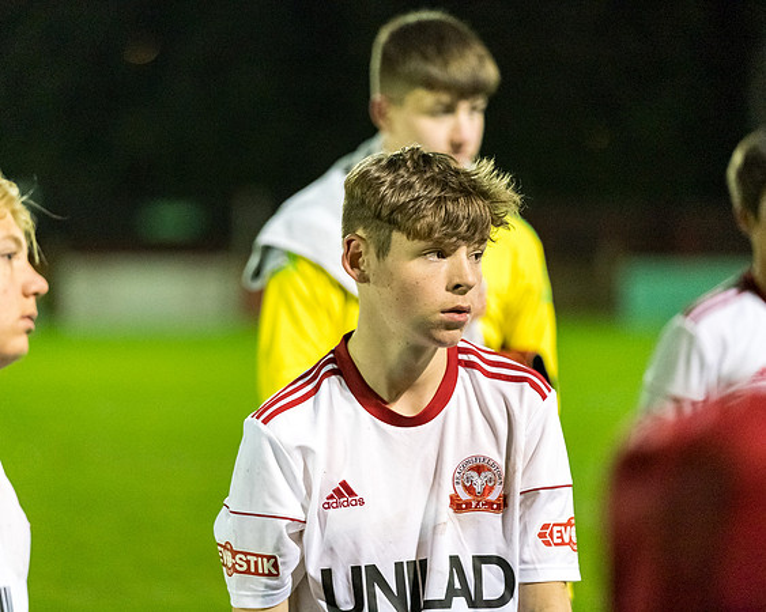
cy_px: 306
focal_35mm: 193
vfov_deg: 8.0
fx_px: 4364
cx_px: 336
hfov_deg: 10.0
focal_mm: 171
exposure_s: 1/1000
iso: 6400
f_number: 2.8
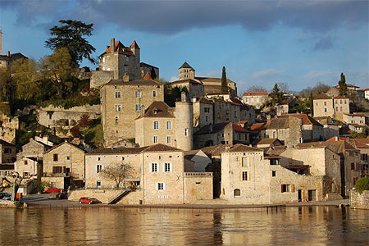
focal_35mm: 60
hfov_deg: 33.4
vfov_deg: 22.6
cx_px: 184
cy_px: 123
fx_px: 615
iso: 200
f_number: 9
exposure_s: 1/320
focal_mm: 40
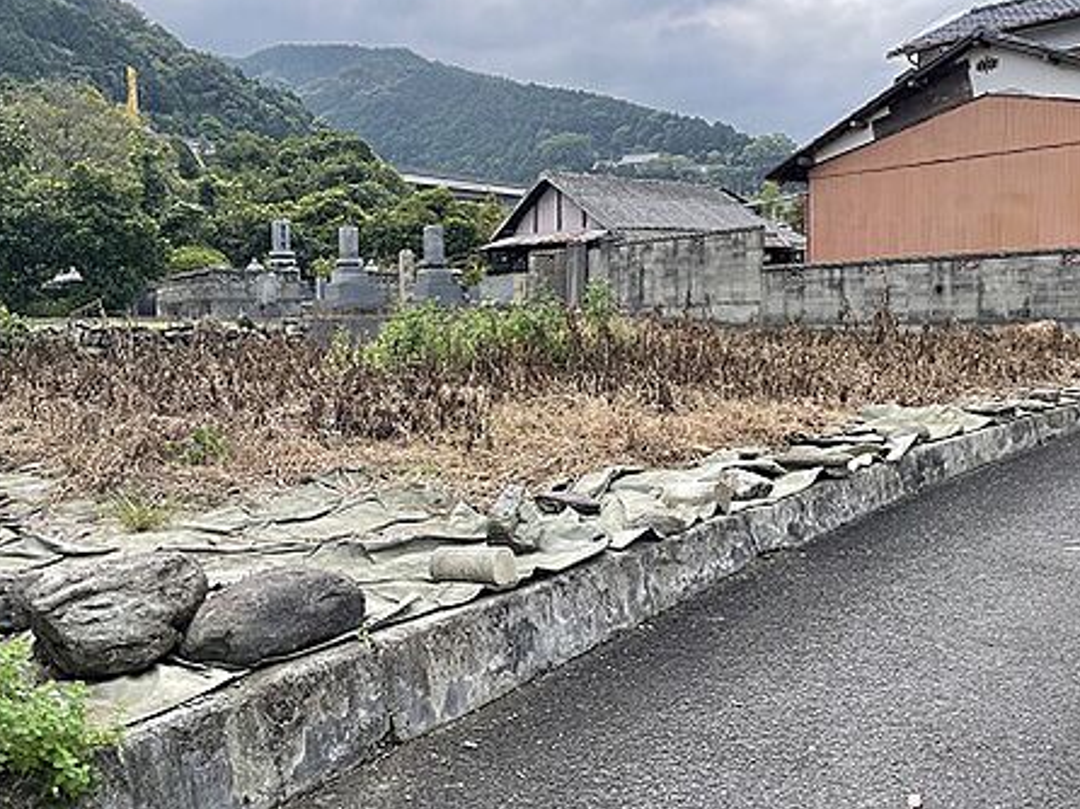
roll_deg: +1.1
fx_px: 1091
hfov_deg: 52.5
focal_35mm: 35
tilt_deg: -5.2
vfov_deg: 40.6
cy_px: 429
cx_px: 465
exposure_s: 1/1103
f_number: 1.6
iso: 32
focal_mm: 4.2
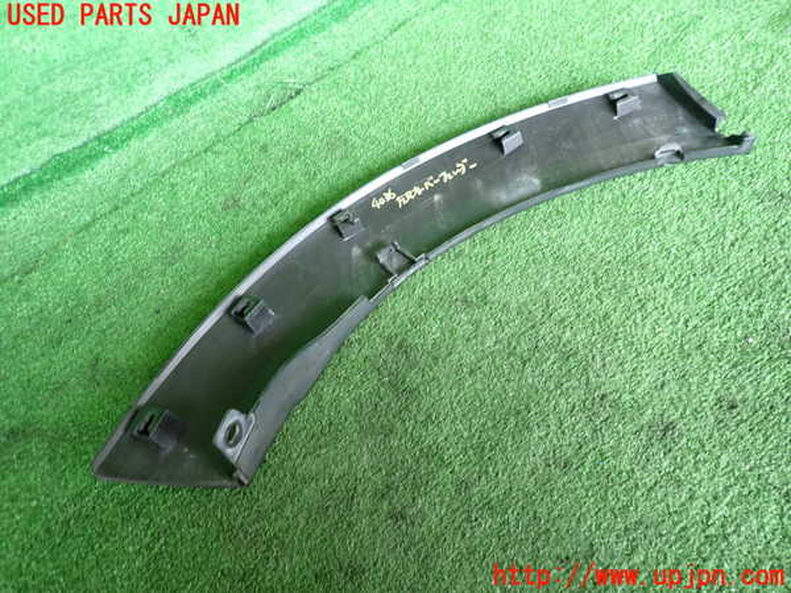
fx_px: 571
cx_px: 396
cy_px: 296
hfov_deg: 69.4
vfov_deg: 54.9
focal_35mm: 25
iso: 200
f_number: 2
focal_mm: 4.5
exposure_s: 1/60
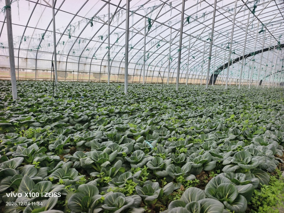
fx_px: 189
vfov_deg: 58.9
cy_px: 106
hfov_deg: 73.9
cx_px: 142
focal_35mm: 23
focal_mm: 5.6
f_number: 1.57
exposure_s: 1/1318
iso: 72
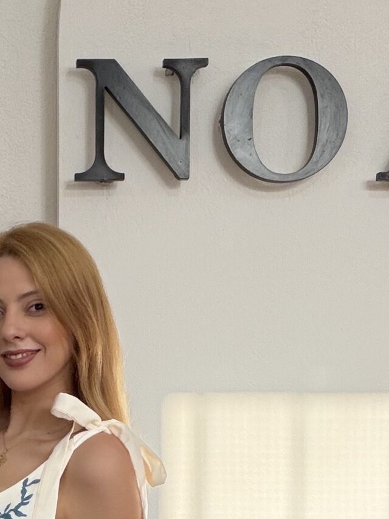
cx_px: -39
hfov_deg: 16.0
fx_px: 1348
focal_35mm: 90
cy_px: 612
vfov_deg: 20.5
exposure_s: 1/233
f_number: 1.9
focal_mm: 2.71
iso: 64
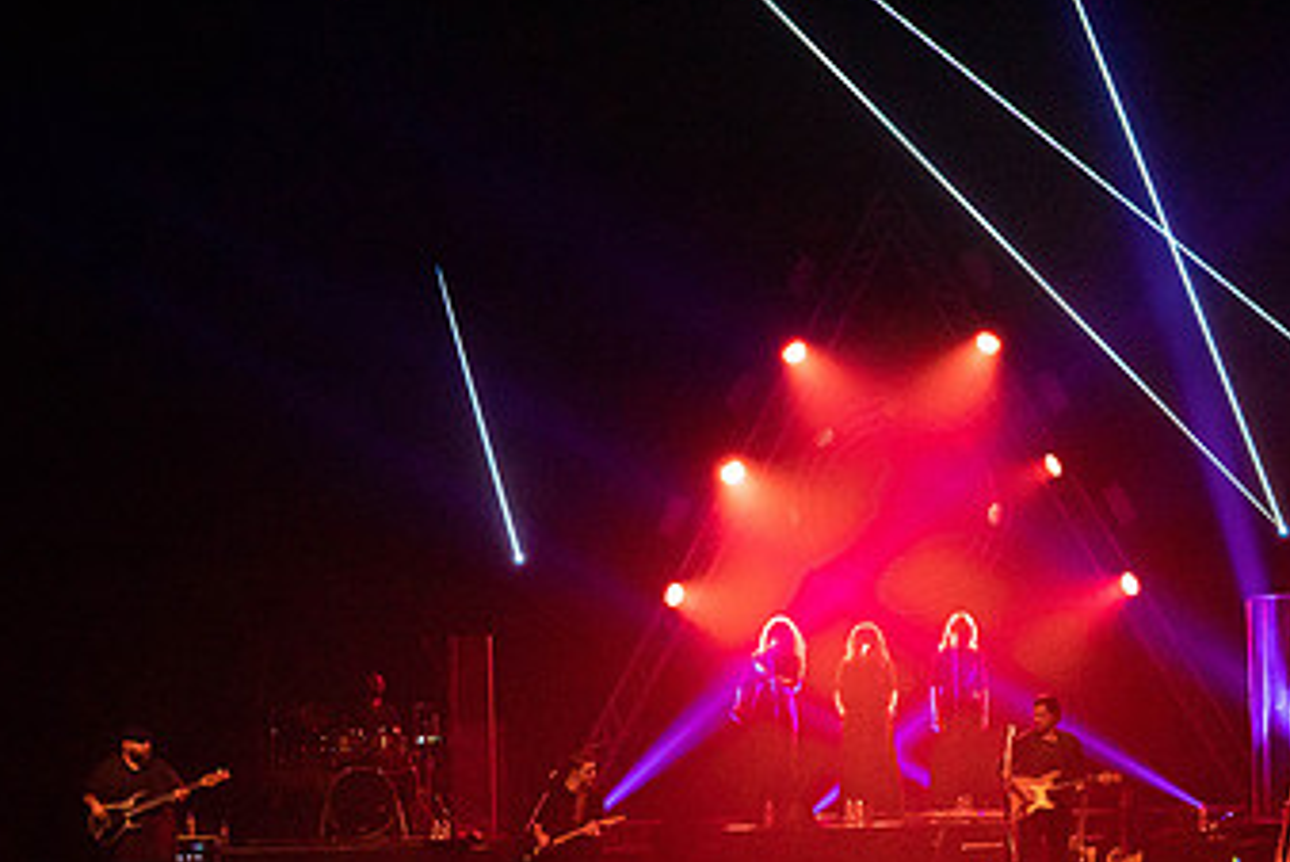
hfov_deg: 17.0
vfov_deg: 11.4
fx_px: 4304
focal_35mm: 120
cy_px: 341
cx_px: 759
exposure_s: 1/250
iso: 8000
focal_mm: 70
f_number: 5.6
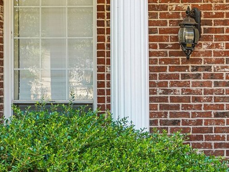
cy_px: 98
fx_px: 595
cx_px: 344
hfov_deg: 19.1
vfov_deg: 16.4
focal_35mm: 90
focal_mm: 29
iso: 100
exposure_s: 1/30
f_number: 8
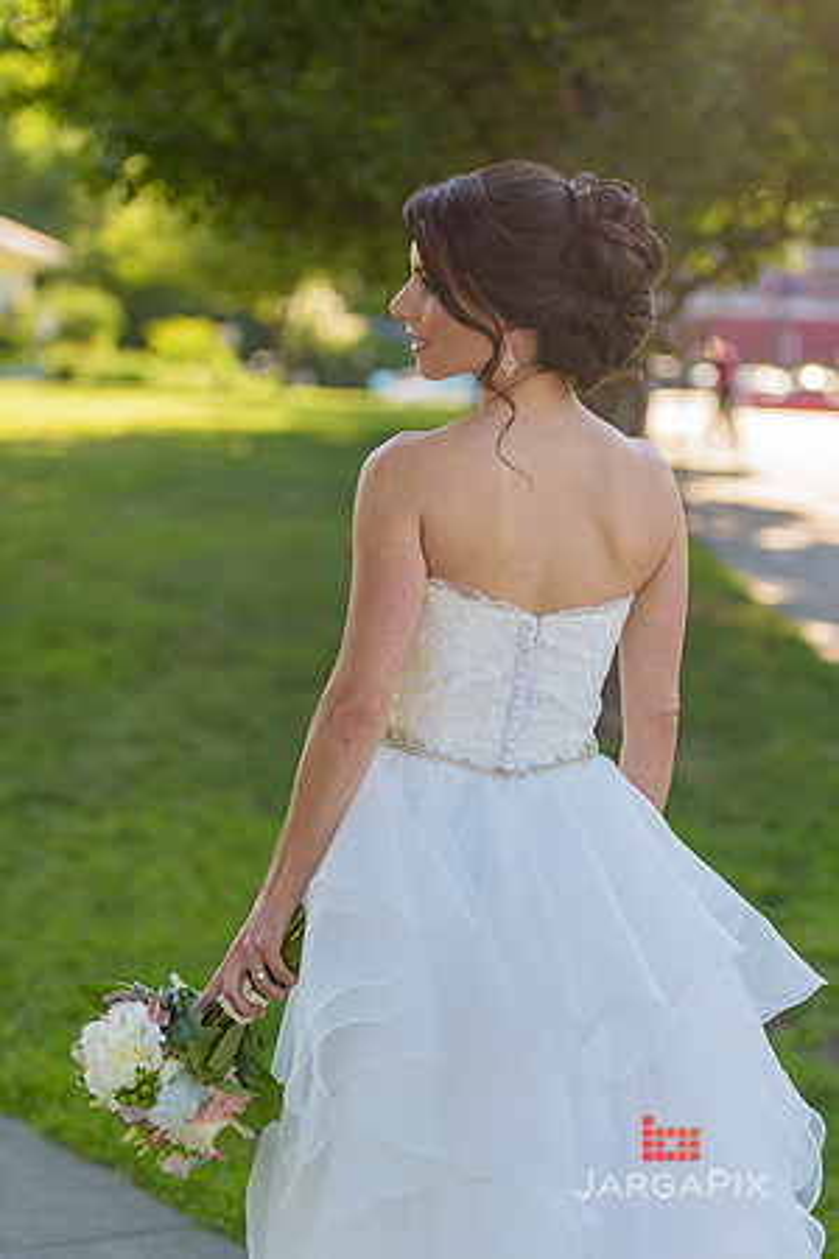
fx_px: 3321
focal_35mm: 95
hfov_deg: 14.4
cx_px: 420
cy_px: 630
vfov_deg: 21.5
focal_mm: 95
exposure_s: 1/800
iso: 200
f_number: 3.2
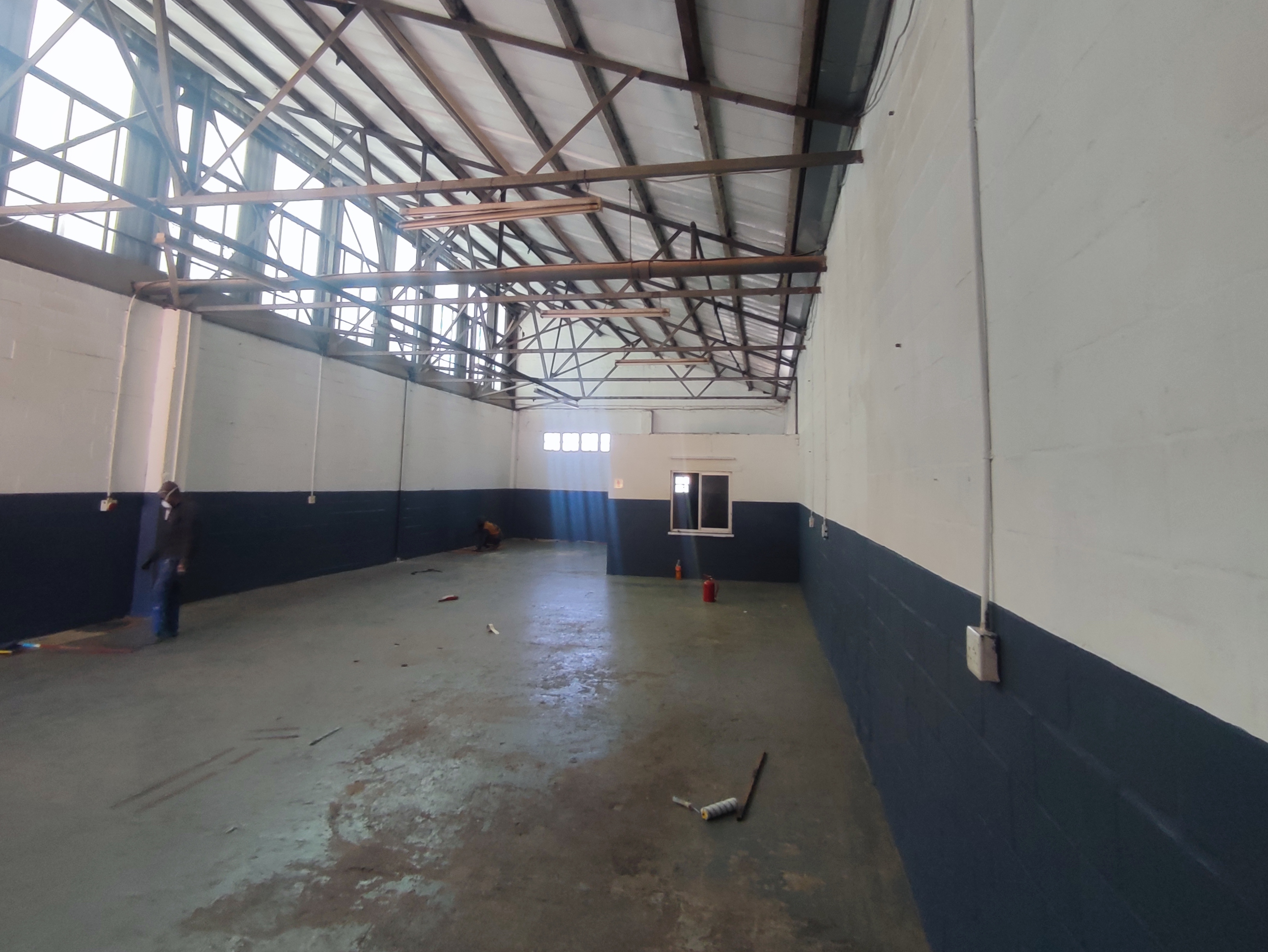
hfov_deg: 81.7
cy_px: 380
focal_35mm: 20
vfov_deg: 65.4
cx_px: 620
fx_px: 733
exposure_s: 1/50
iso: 73
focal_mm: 1.65
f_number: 2.2
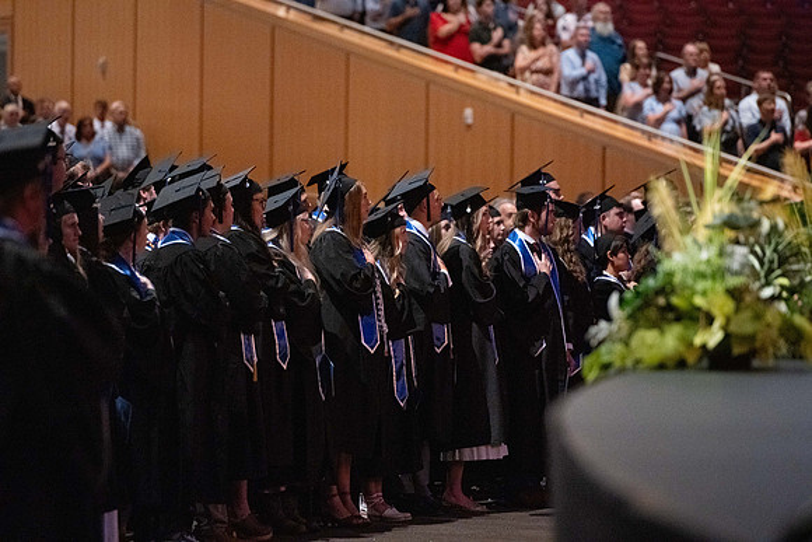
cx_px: 406
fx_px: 4512
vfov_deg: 6.9
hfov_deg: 10.3
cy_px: 271
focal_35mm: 200
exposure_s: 1/160
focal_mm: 200
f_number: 3.2
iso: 10000
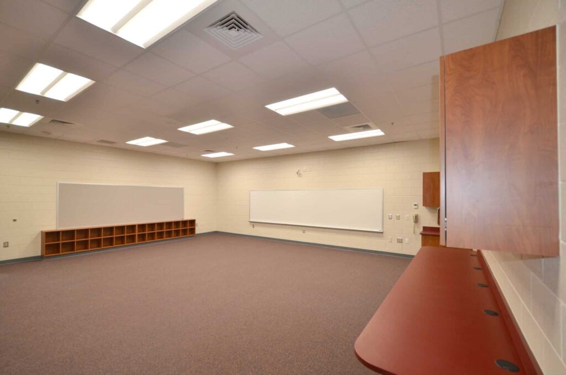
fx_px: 235
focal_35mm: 15
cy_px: 188
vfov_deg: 77.1
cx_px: 283
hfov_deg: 100.5
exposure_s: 1/60
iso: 400
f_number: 3.5
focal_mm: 10
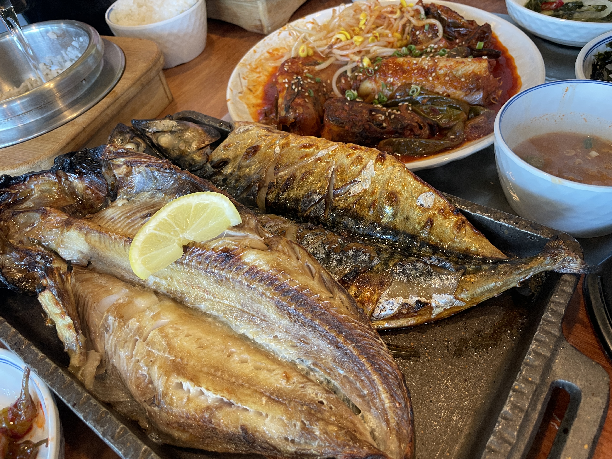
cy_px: 230
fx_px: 460
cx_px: 306
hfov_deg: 67.3
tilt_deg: -47.2
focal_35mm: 26
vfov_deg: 53.1
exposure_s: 1/60
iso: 125
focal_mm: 4.2
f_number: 1.6
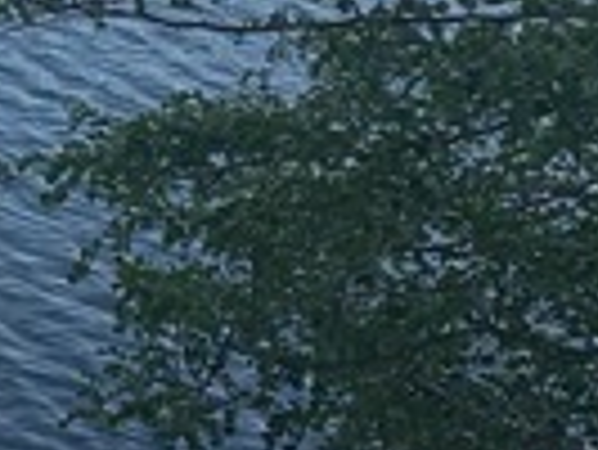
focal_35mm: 156
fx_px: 2697
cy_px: -878
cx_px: -504
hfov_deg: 11.6
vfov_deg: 8.2
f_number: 1.8
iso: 25
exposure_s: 1/701
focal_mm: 4.25
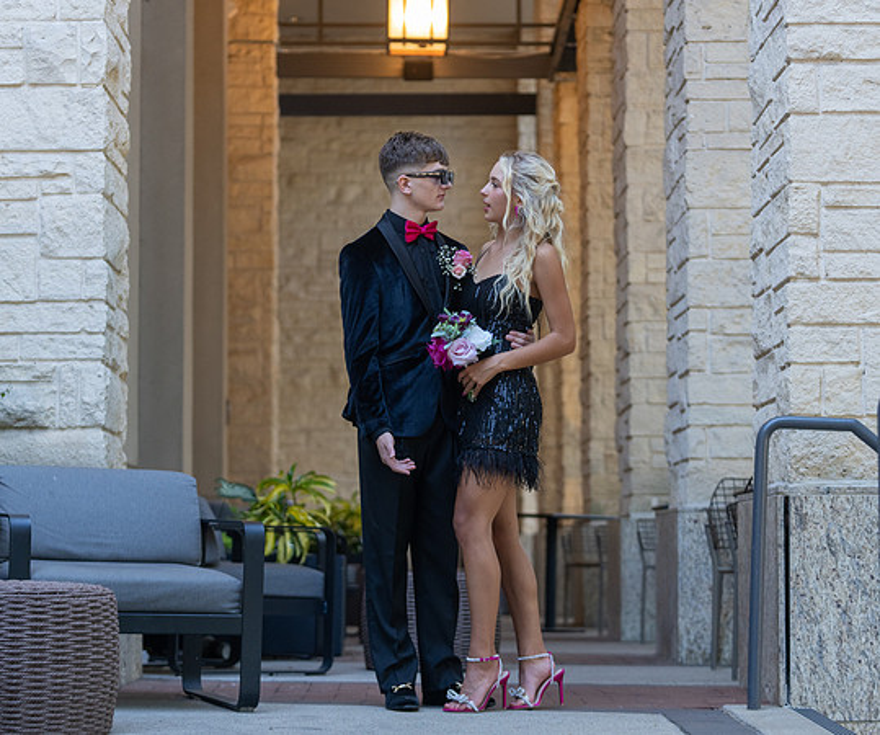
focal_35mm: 95
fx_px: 2519
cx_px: 424
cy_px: 366
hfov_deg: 19.8
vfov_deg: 16.6
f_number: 2.8
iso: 1000
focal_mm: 79
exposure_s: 1/320
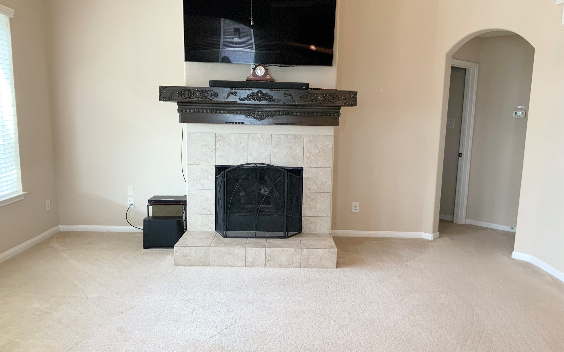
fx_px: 476
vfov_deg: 40.6
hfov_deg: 61.2
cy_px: 192
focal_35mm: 31
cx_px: 280
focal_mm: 3
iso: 80
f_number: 1.8
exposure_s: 1/60
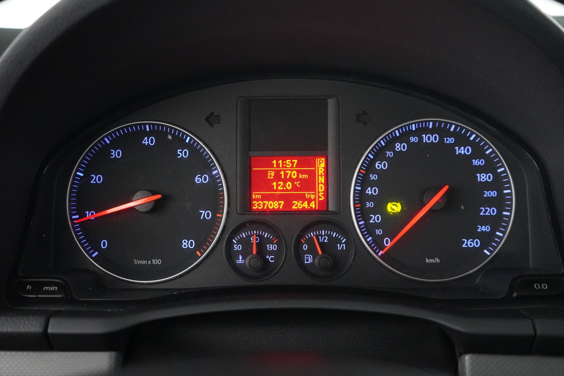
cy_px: 188
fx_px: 658
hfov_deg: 46.4
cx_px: 282
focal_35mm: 42
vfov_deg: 31.9
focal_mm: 28
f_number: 3.5
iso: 6400
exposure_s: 1/25
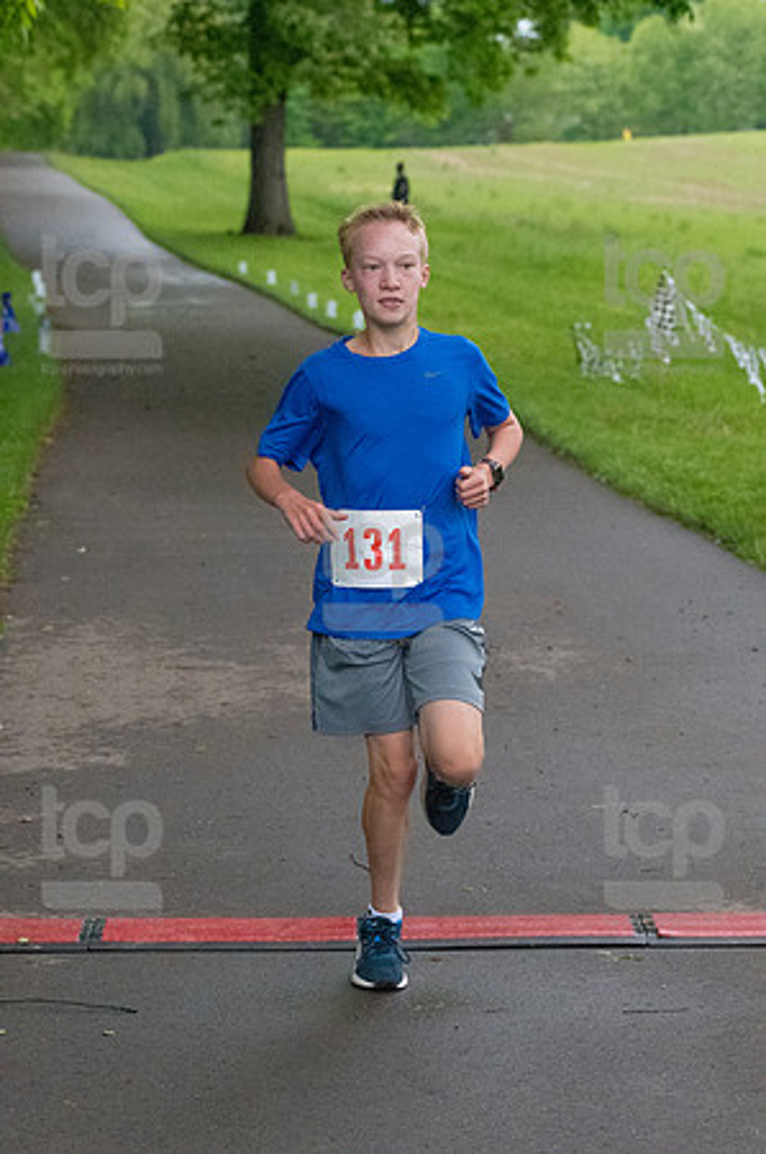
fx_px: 4798
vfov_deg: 13.7
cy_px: 577
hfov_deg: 9.1
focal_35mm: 150
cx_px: 383
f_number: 5.6
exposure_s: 1/1250
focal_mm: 100
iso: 6400
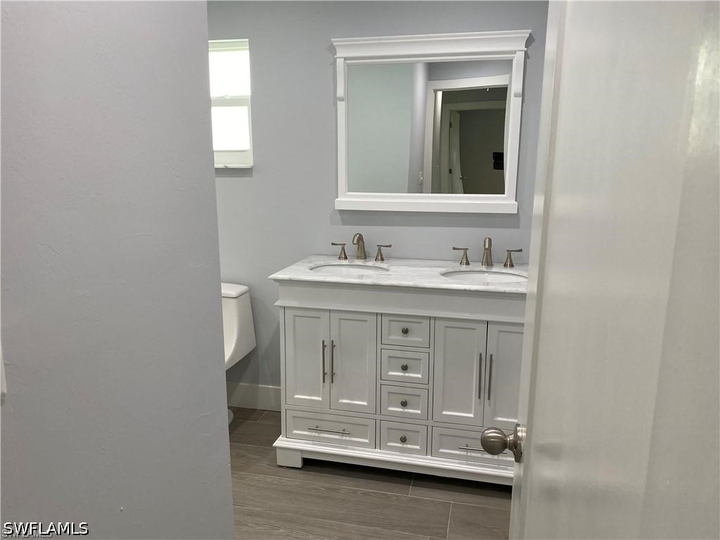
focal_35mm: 26
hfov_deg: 67.3
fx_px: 541
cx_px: 360
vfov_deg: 53.1
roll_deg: -0.2
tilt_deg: -12.0
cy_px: 270
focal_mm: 4.25
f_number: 1.8
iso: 100
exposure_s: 1/120
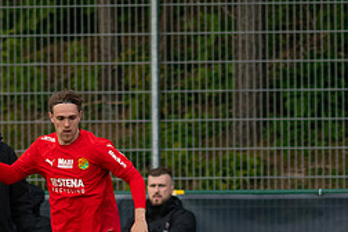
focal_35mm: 1336
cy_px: 227
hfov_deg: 1.5
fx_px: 12914
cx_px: 123
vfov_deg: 1.0
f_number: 3.2
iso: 900
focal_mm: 300
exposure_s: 1/1250
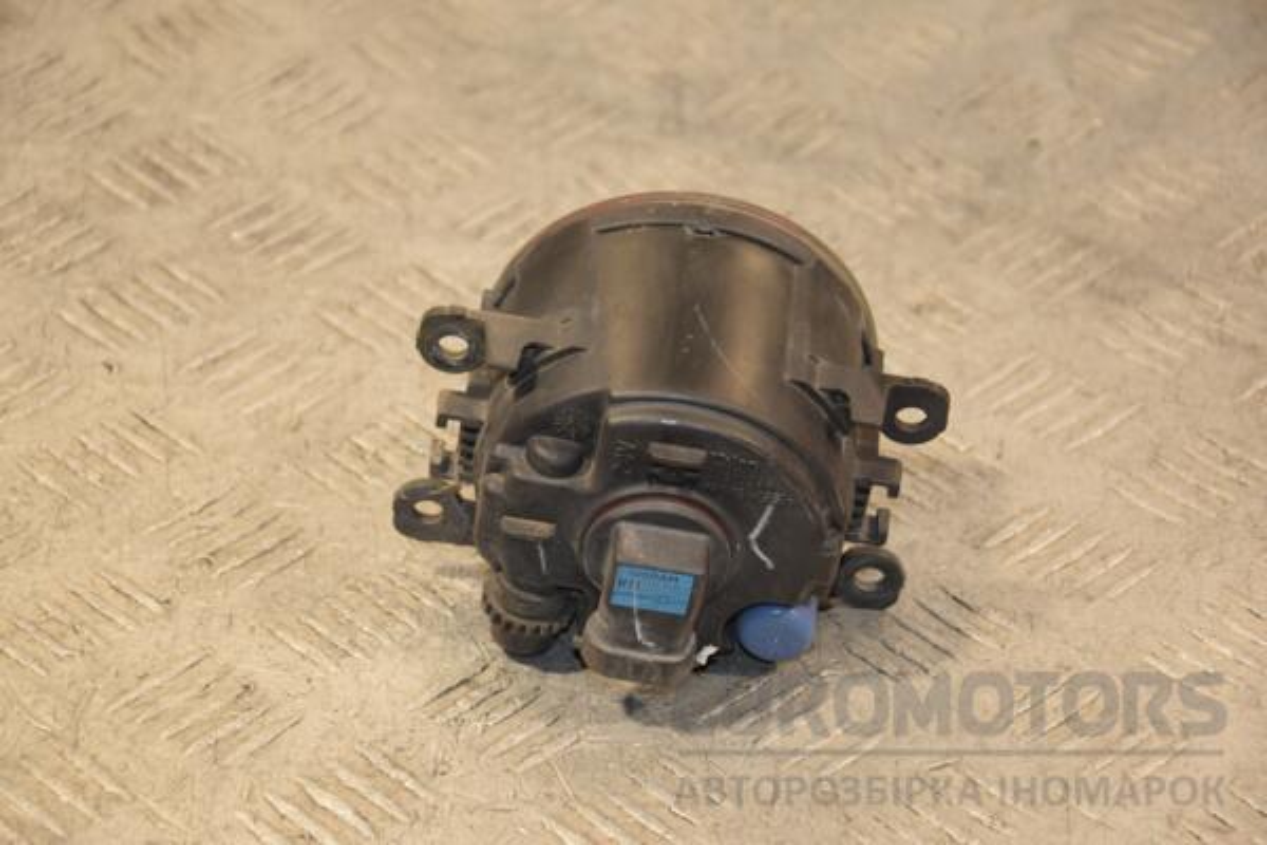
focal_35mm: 120
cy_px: 422
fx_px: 4223
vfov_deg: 11.4
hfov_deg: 17.1
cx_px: 634
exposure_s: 1/125
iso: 800
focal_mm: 80
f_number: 5.3
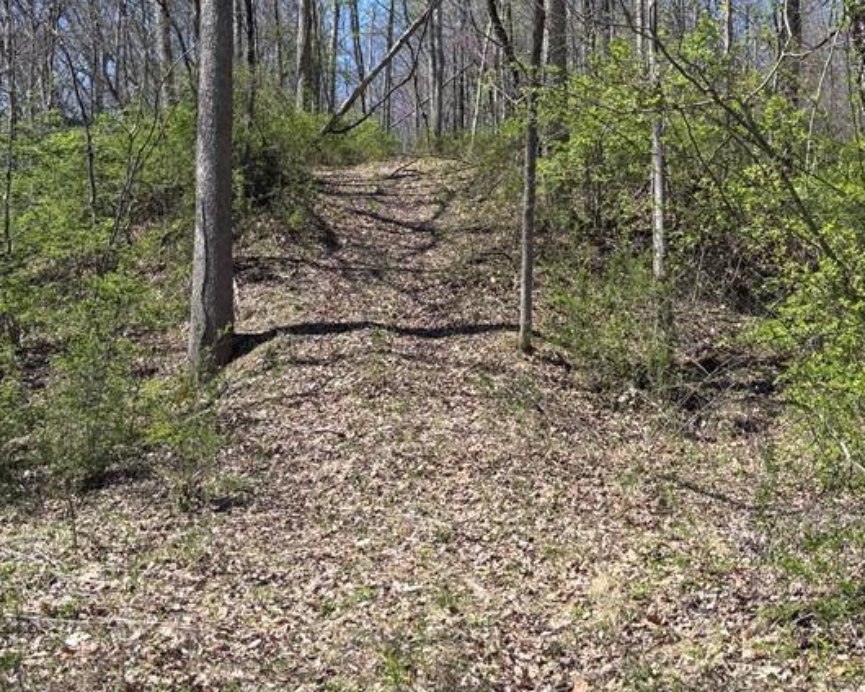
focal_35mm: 49
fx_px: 1254
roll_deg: +0.8
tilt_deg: +10.4
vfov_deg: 30.1
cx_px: 596
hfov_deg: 37.5
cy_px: 140
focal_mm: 5.96
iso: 50
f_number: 1.6
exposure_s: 1/1616
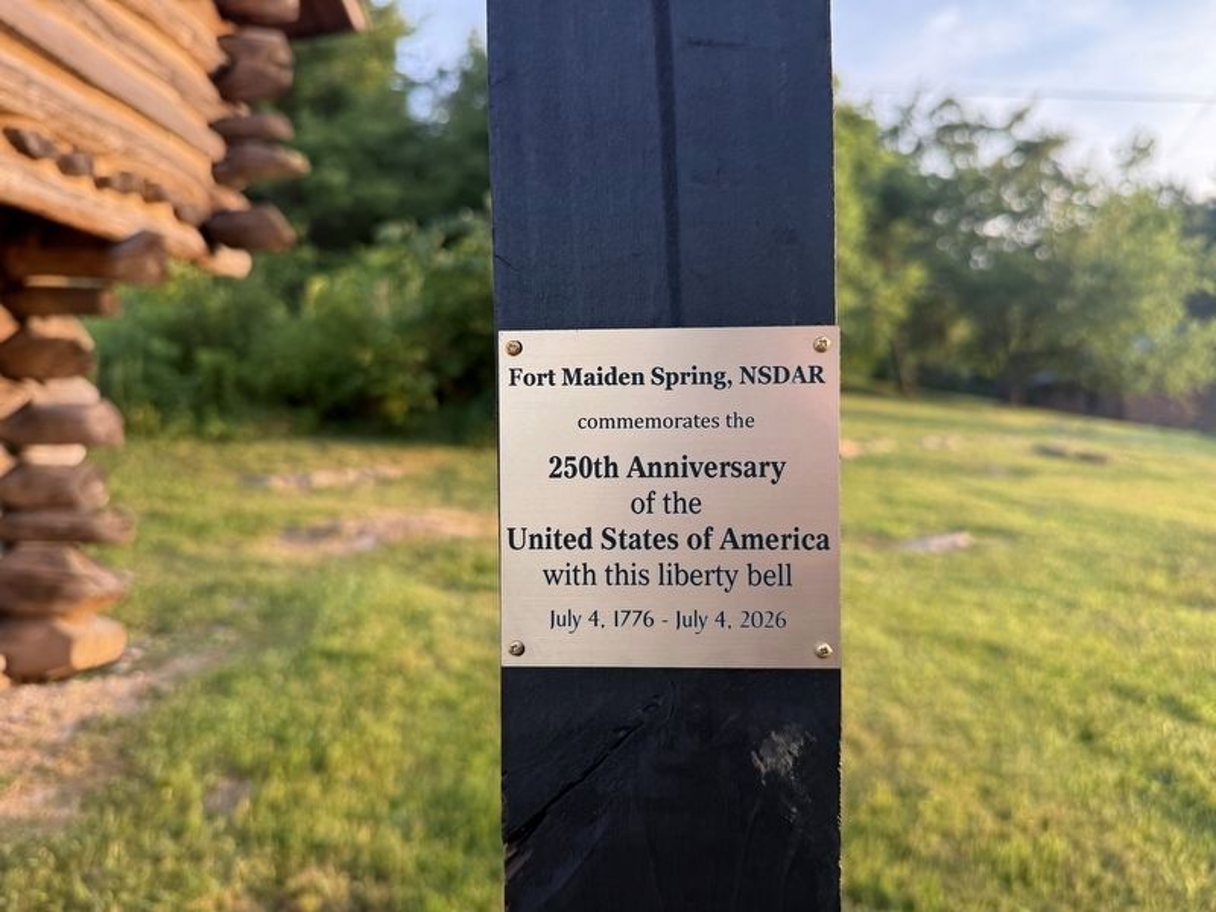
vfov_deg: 56.8
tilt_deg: -2.3
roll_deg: +0.7
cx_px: 608
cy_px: 456
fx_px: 843
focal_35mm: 24
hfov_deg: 71.6
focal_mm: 6.76
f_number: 1.78
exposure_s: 1/256
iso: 80
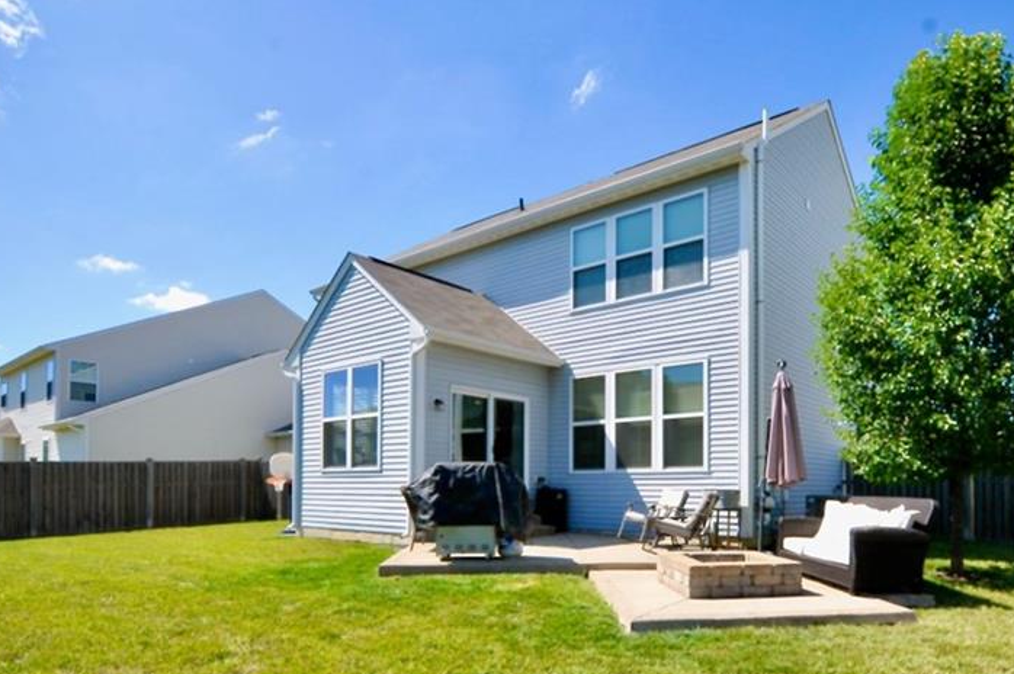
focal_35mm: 22
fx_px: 619
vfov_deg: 55.5
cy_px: 469
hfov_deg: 77.7
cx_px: 610
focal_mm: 10
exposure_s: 1/320
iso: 400
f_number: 9
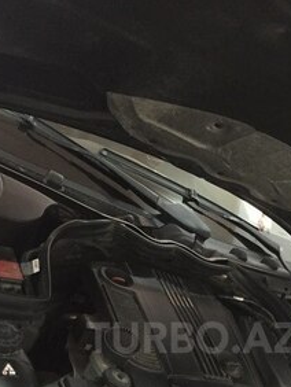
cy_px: 338
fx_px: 571
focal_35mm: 51
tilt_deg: -24.6
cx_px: 192
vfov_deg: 35.6
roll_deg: -35.5
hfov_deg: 28.4
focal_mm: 4.15
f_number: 2.2
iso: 500
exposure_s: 1/17
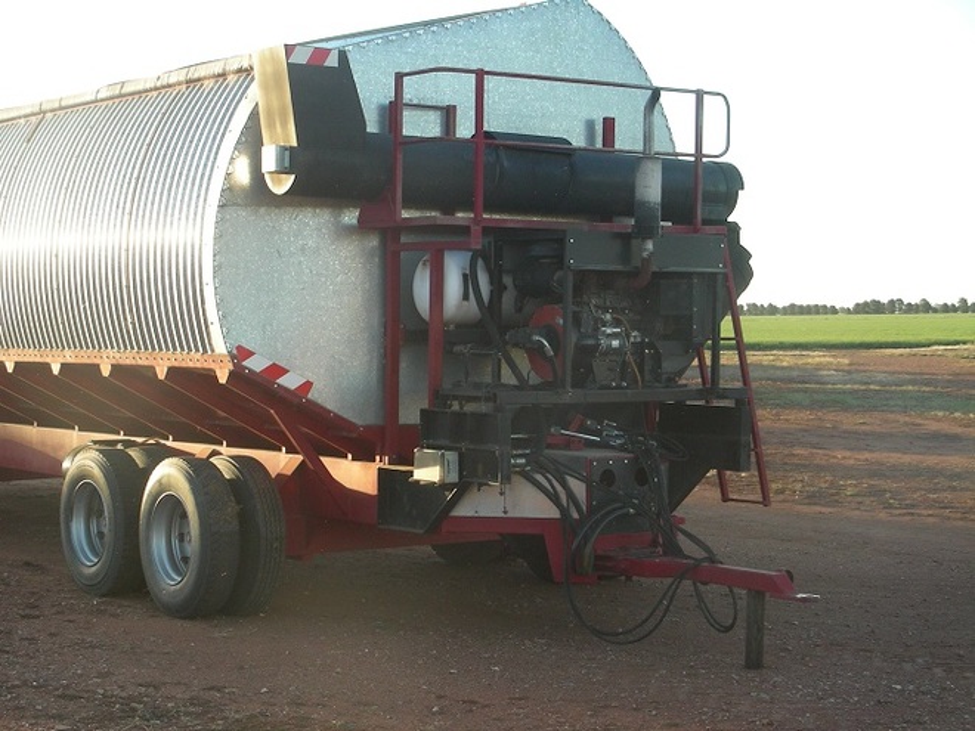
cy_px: 366
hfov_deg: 27.8
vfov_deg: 21.0
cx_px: 488
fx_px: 1972
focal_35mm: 70
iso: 50
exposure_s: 1/104
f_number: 4
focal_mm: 11.7
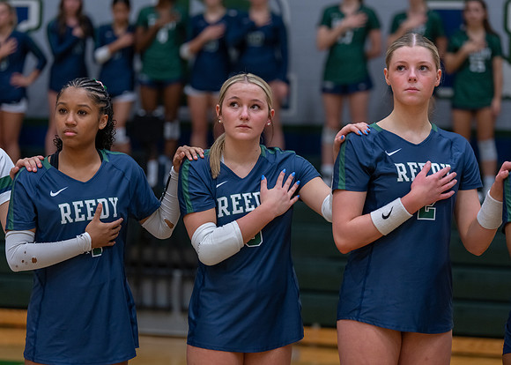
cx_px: 256
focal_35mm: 126
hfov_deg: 15.9
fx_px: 1824
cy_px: 182
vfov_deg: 11.4
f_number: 2.8
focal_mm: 120
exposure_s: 1/320
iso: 1600
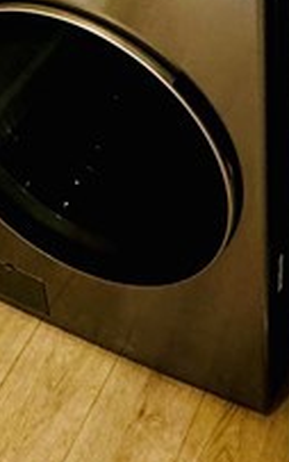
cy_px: -162
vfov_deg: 23.7
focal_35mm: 75
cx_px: 105
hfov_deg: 17.4
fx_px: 944
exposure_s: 1/120
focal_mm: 2.22
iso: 250
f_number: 2.2
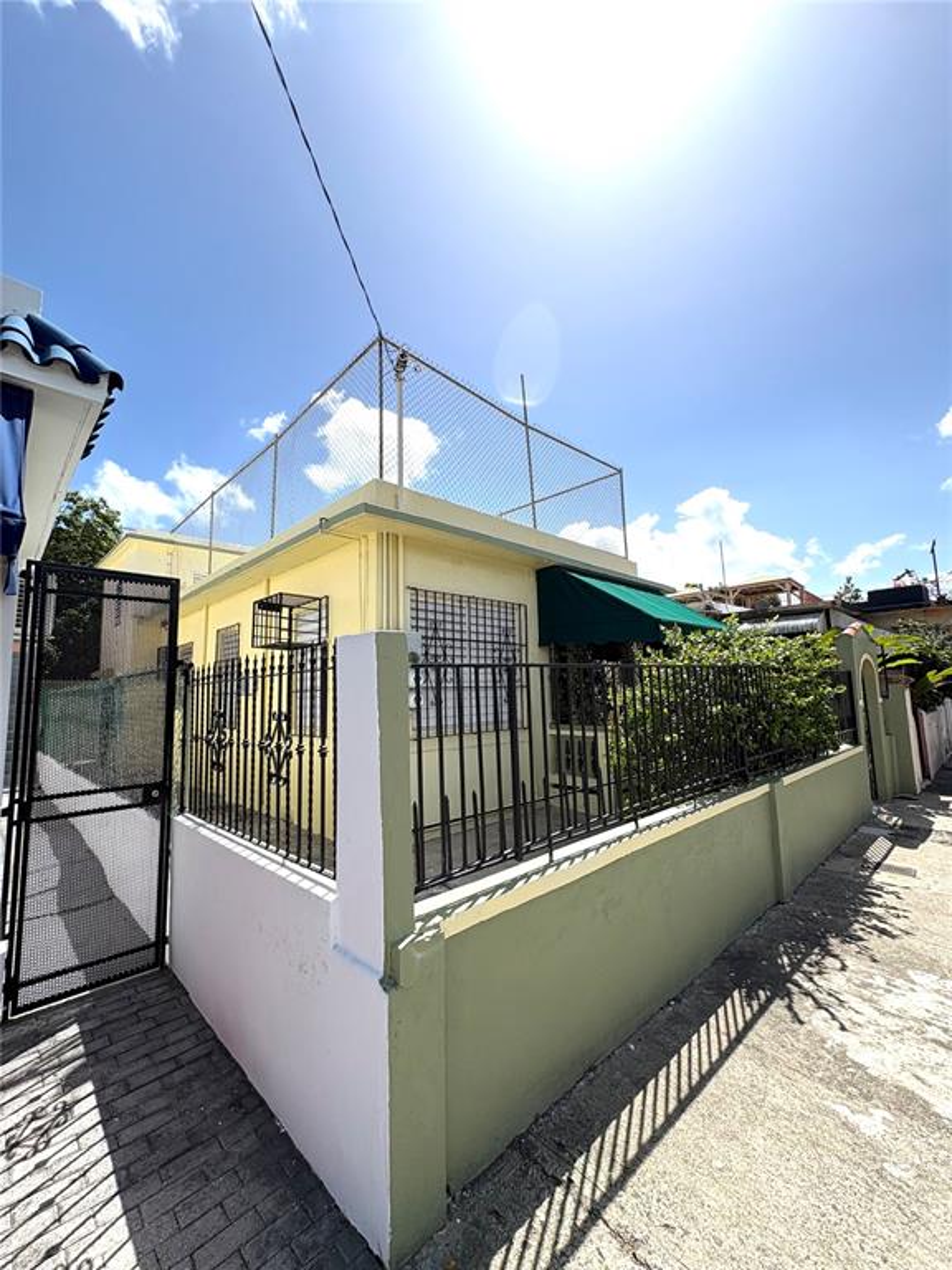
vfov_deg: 102.1
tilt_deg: +7.6
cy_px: 635
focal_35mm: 14
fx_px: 513
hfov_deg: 85.7
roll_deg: +2.1
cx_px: 476
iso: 50
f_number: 2.2
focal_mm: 2.22
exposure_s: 1/2415
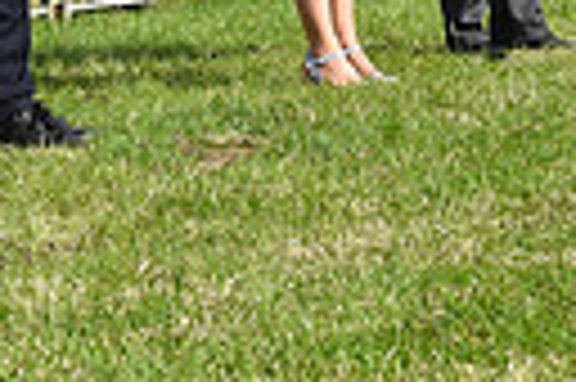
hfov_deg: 8.6
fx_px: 3611
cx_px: 1174
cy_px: -279
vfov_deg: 6.0
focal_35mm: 226
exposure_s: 1/1250
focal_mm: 50
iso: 640
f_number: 10
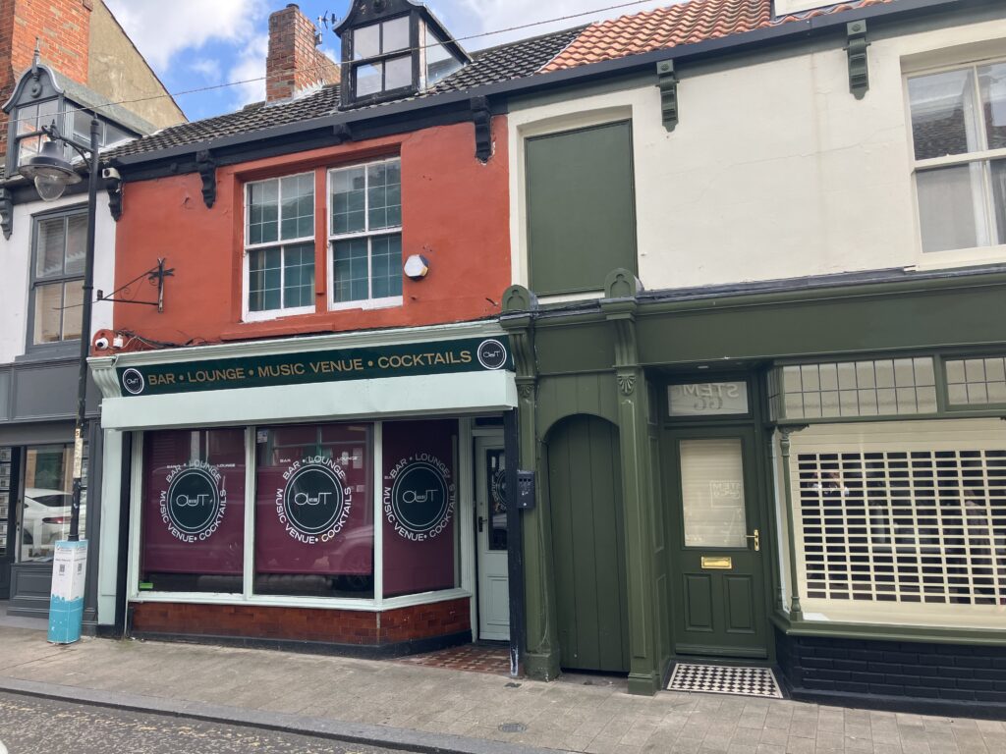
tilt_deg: +7.7
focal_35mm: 28
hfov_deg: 63.4
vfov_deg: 49.7
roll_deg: +1.4
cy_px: 377
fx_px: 814
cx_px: 503
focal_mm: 3.99
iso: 32
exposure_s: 1/433
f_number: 1.8
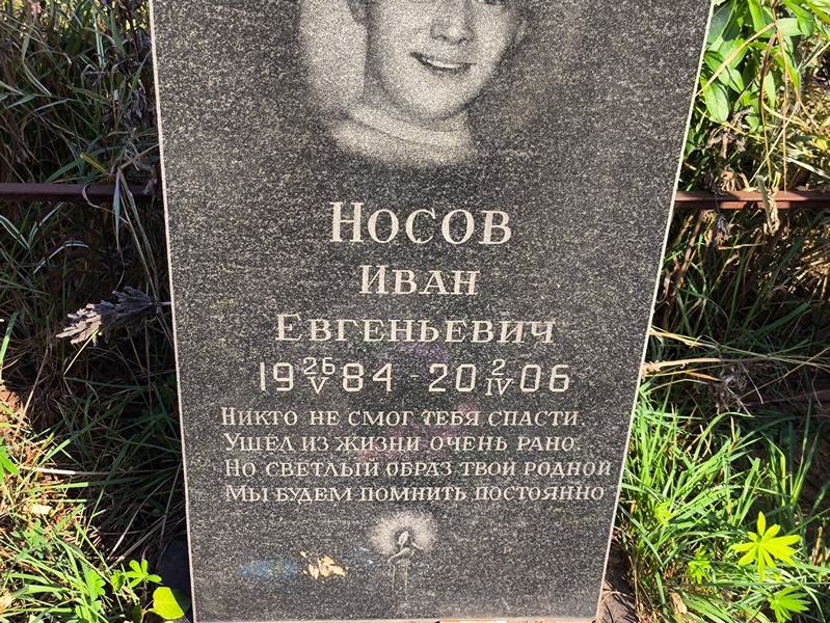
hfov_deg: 38.2
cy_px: 312
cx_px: 415
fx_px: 1199
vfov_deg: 29.1
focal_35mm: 50
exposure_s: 1/491
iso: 50
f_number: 1.7
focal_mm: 4.71
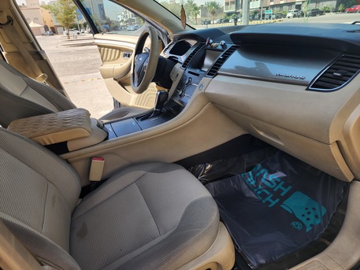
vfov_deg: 58.9
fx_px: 239
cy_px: 135
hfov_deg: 73.9
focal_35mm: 23
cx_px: 180
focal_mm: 6.4
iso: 12
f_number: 1.8
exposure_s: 1/249
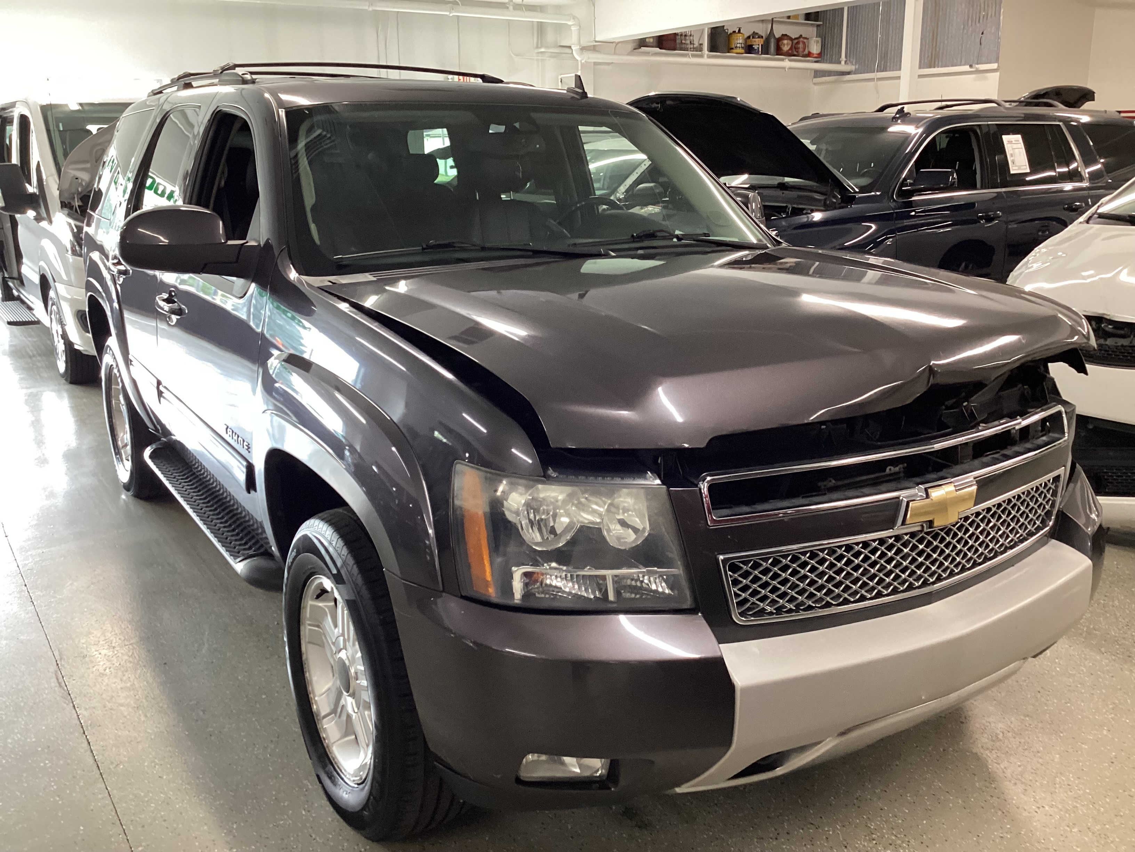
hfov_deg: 58.4
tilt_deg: -15.6
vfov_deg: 45.4
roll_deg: +0.3
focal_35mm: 31
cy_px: 426
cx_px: 568
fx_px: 1016
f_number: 2.4
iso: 250
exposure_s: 1/60
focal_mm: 3.3
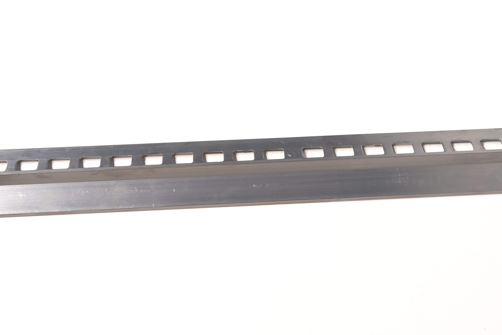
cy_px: 164
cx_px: 255
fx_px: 697
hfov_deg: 39.6
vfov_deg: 27.0
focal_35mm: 50
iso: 400
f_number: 7.1
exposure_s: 1/60
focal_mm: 49
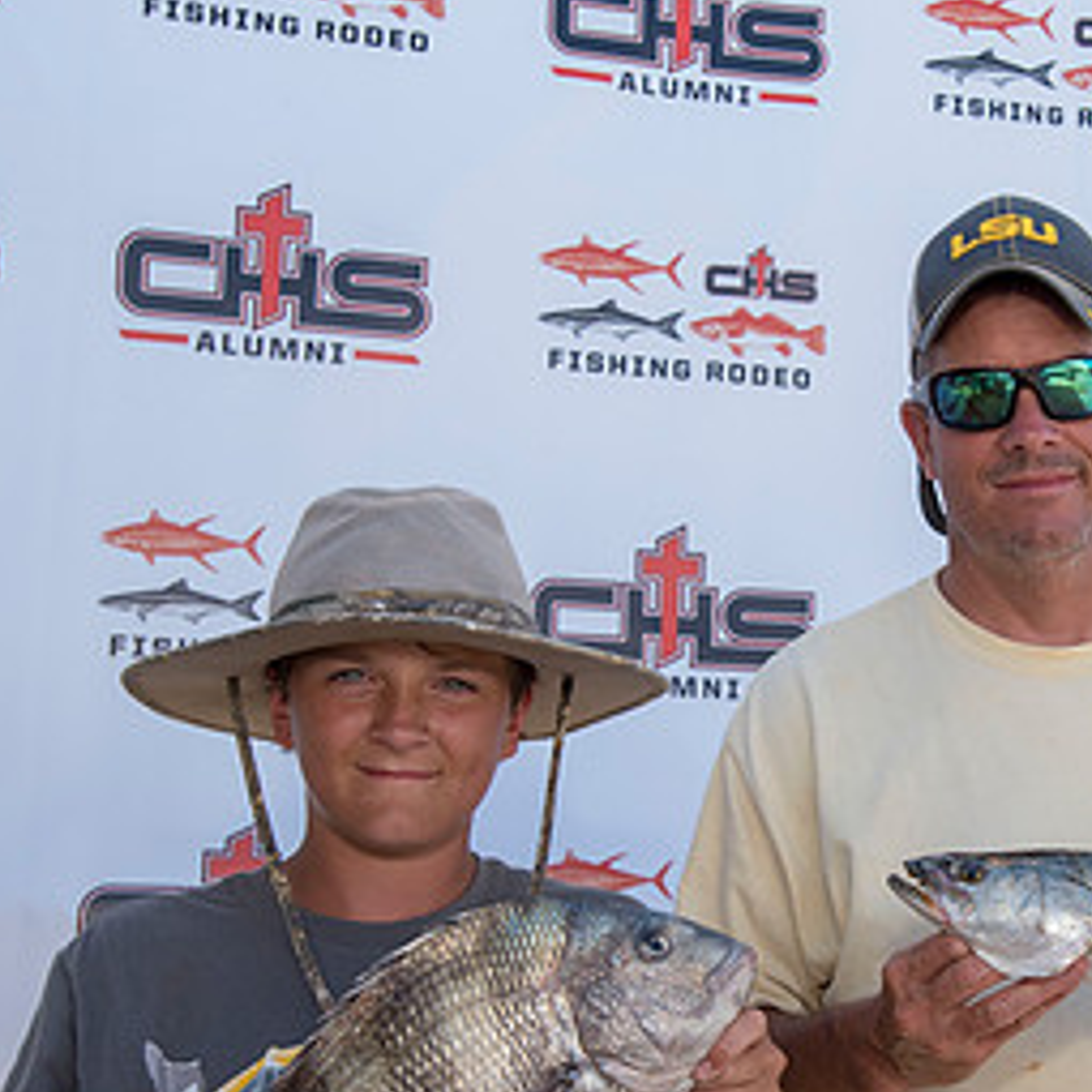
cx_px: 882
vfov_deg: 29.3
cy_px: 743
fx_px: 2070
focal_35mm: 58
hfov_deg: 28.9
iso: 500
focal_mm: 30
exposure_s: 1/640
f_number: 6.3
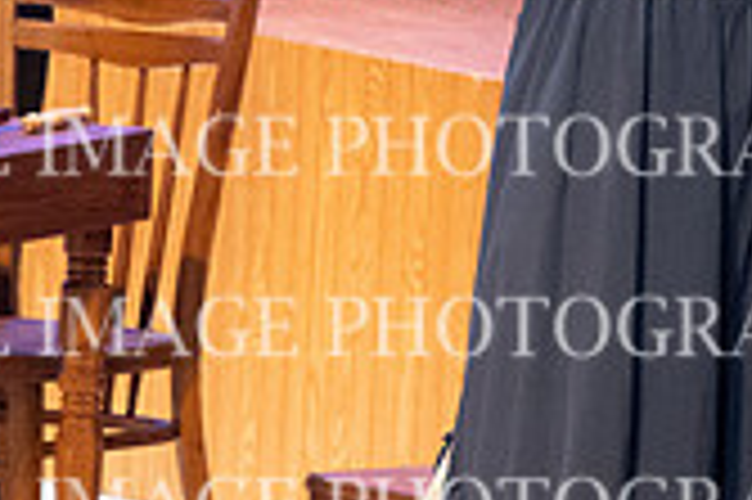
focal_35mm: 1456
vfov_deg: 0.9
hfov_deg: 1.4
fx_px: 30384
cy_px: -126
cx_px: 302
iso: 10000
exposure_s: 1/160
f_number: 6.3
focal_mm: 420
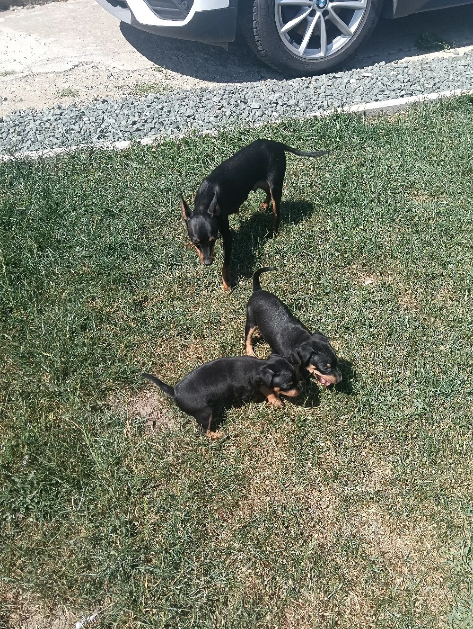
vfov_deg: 65.2
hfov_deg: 51.5
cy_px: 314
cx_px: 236
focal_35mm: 27
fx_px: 491
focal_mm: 3.98
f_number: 1.8
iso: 64
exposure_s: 1/435
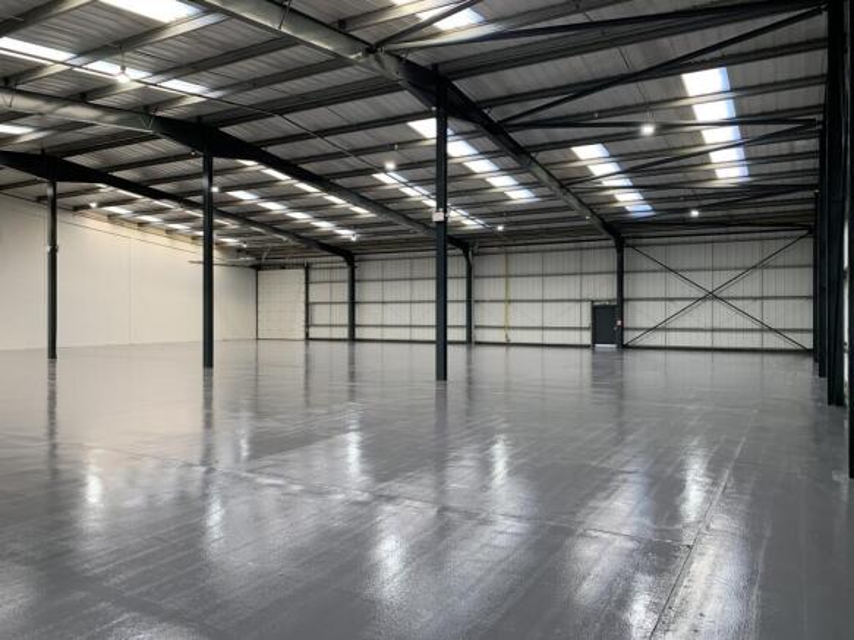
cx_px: 427
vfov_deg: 53.0
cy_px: 320
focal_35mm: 26
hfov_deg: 67.3
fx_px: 641
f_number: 1.8
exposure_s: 1/90
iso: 100
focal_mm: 4.25
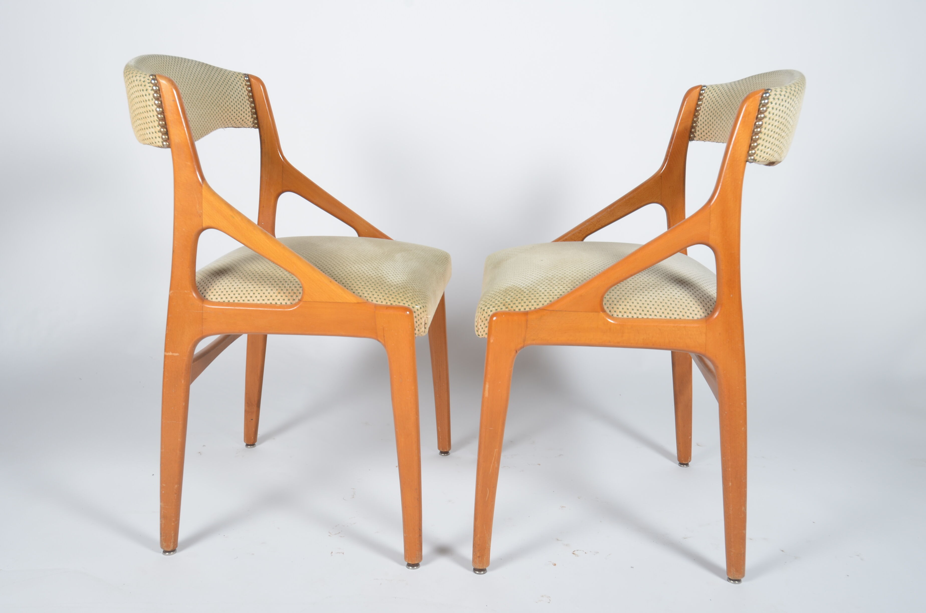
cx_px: 463
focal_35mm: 36
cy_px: 306
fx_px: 924
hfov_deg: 53.2
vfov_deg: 36.7
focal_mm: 24
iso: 100
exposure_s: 1/125
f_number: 11
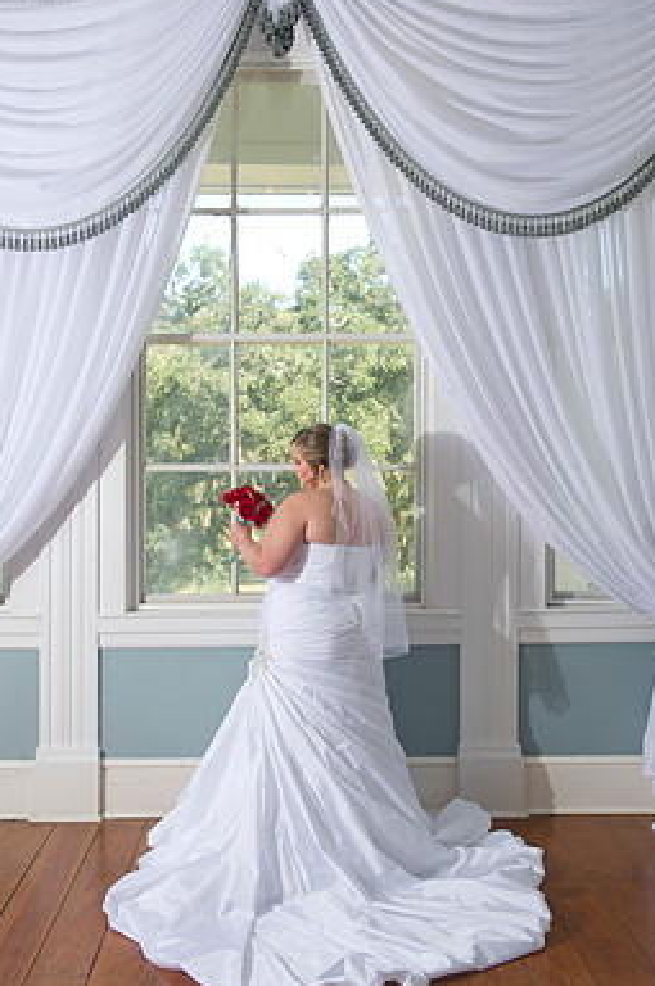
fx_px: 1122
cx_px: 297
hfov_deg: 32.5
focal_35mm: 41
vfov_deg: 47.4
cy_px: 462
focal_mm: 35
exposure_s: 1/250
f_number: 5.6
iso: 320
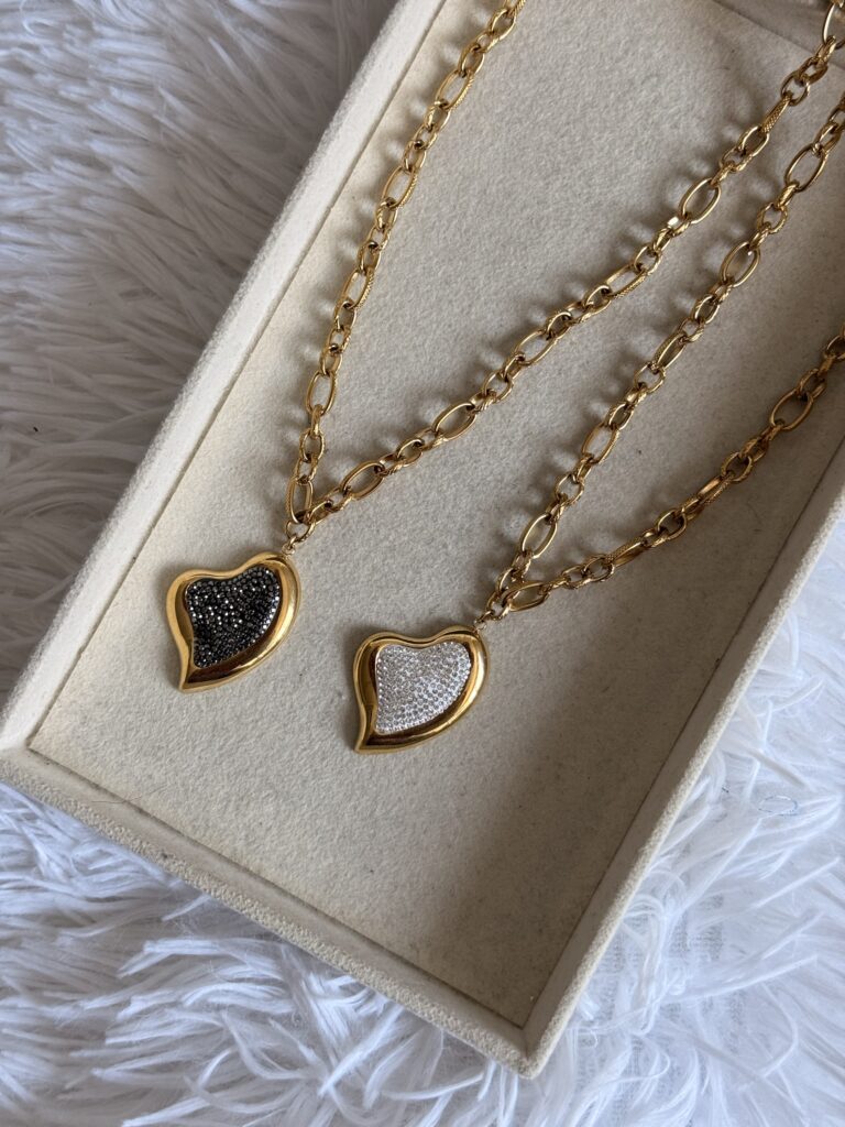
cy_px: 564
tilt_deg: -83.6
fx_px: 1562
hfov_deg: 30.3
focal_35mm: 48
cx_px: 422
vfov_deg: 39.7
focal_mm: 6.76
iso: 100
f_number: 1.78
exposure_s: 1/77
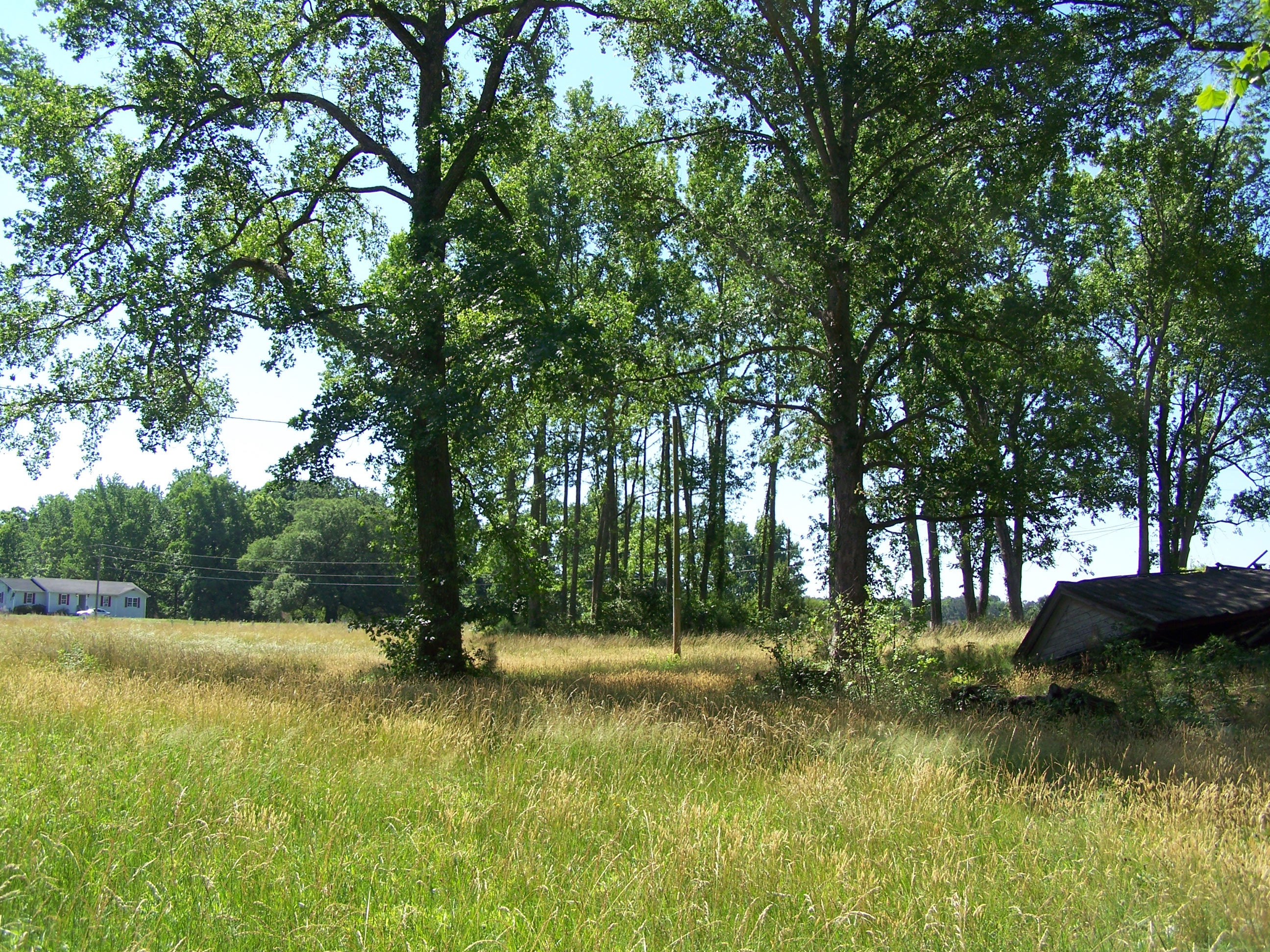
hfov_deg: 49.0
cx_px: 635
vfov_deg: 37.7
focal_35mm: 38
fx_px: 1394
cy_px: 476
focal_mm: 6.3
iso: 64
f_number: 4
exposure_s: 1/250
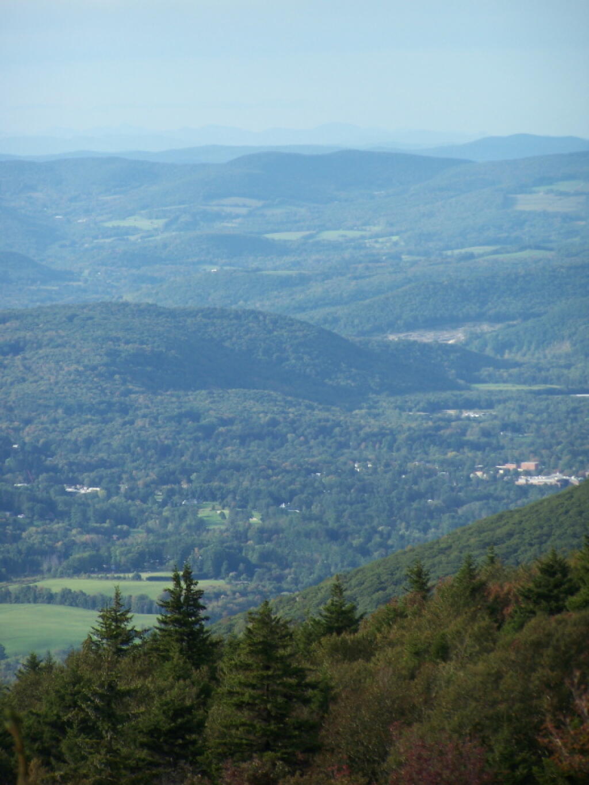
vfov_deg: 7.7
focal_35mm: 258
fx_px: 5852
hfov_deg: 5.8
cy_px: 392
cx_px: 294
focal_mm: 42.8
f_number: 3.6
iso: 80
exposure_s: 1/640
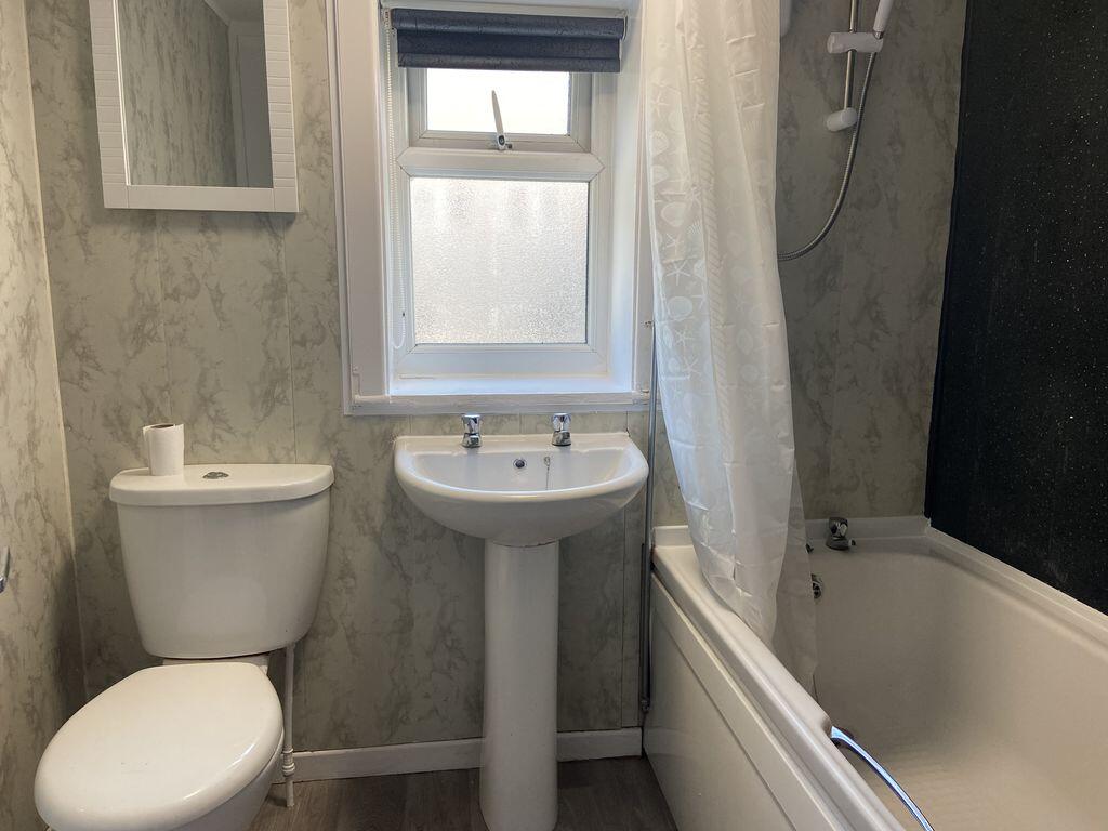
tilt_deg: -11.2
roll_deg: -0.3
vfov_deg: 53.1
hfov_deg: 67.3
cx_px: 554
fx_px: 832
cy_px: 416
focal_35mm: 26
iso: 80
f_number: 1.8
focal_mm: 4.25
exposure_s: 1/100
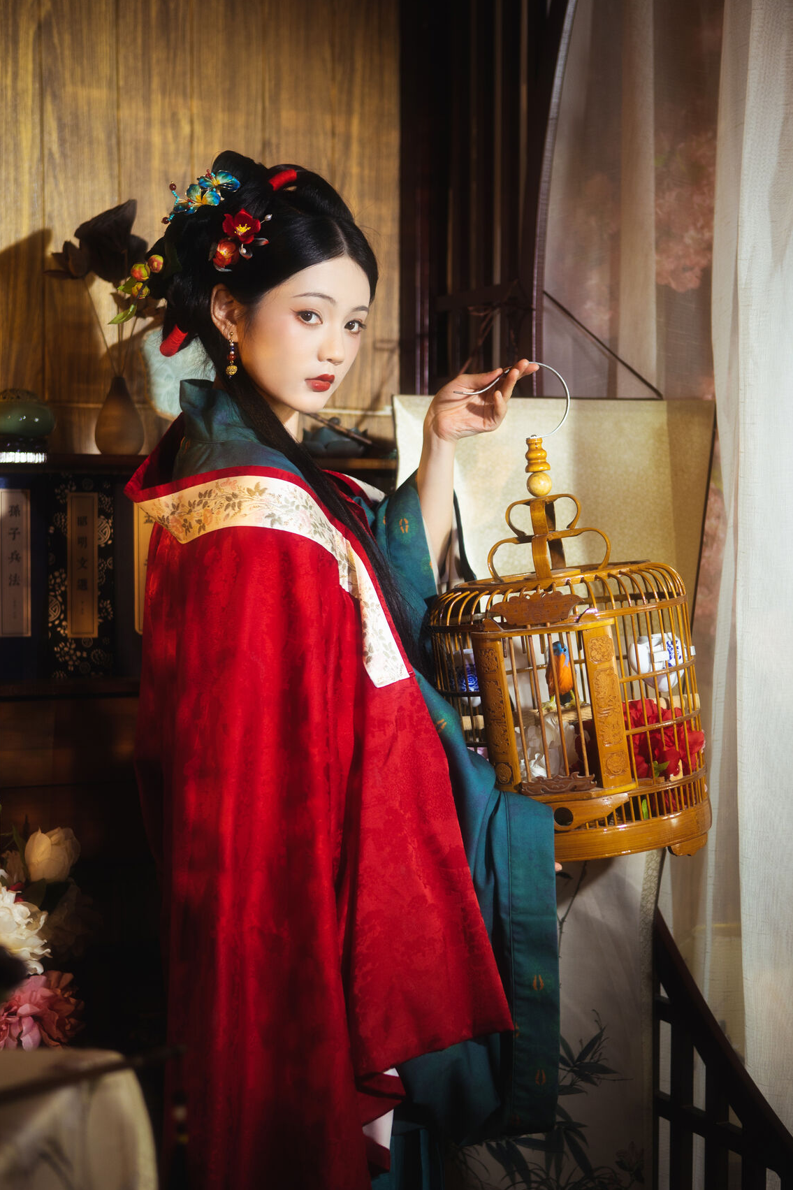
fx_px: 2445
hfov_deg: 18.4
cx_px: 406
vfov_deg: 27.3
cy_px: 620
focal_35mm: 74
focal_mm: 70
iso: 500
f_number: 2.8
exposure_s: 1/200
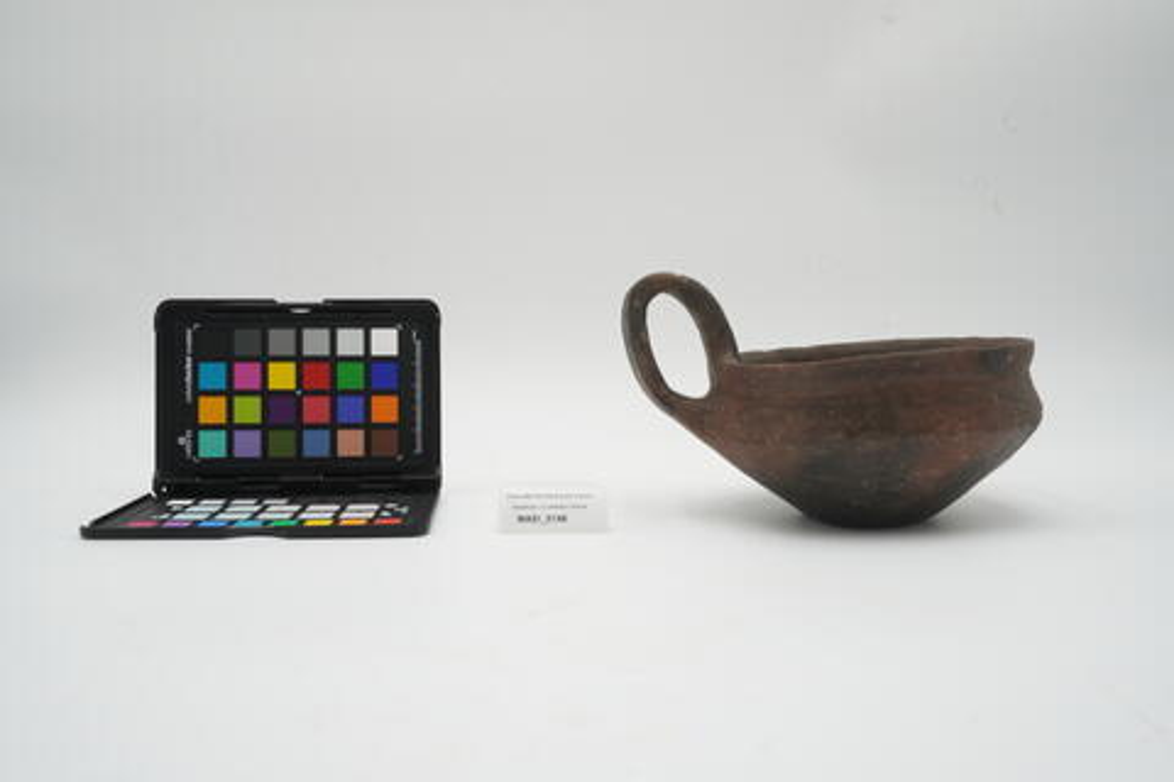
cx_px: 587
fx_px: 978
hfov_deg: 61.9
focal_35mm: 30
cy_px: 391
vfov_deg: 43.6
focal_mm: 20
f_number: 16
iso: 100
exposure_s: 1/10
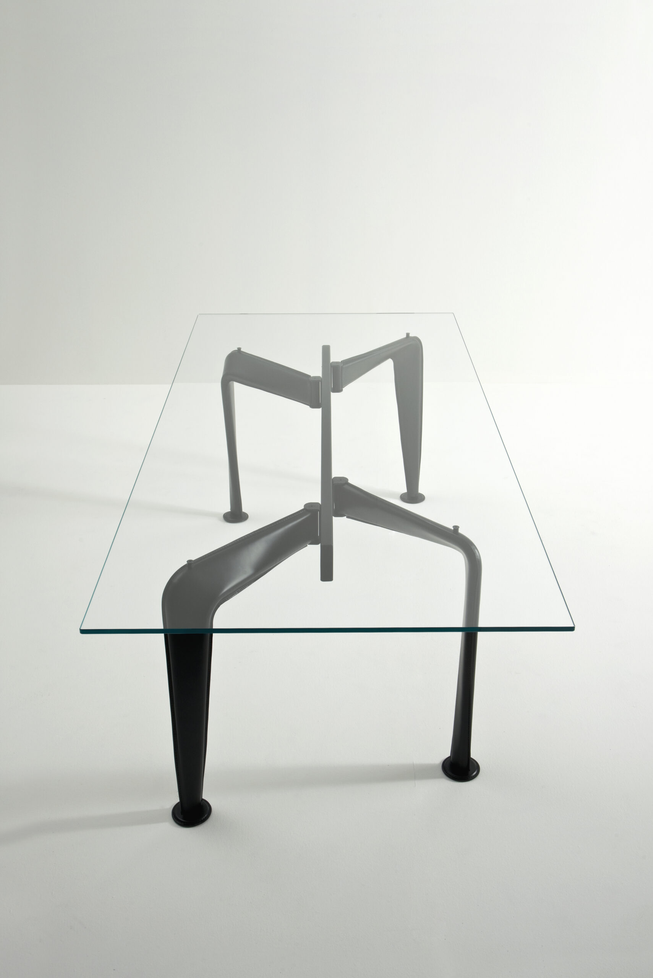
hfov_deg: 33.4
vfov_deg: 48.4
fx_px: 1087
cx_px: 326
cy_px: 489
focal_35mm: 40
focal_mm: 40
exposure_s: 1/2
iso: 100
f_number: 16
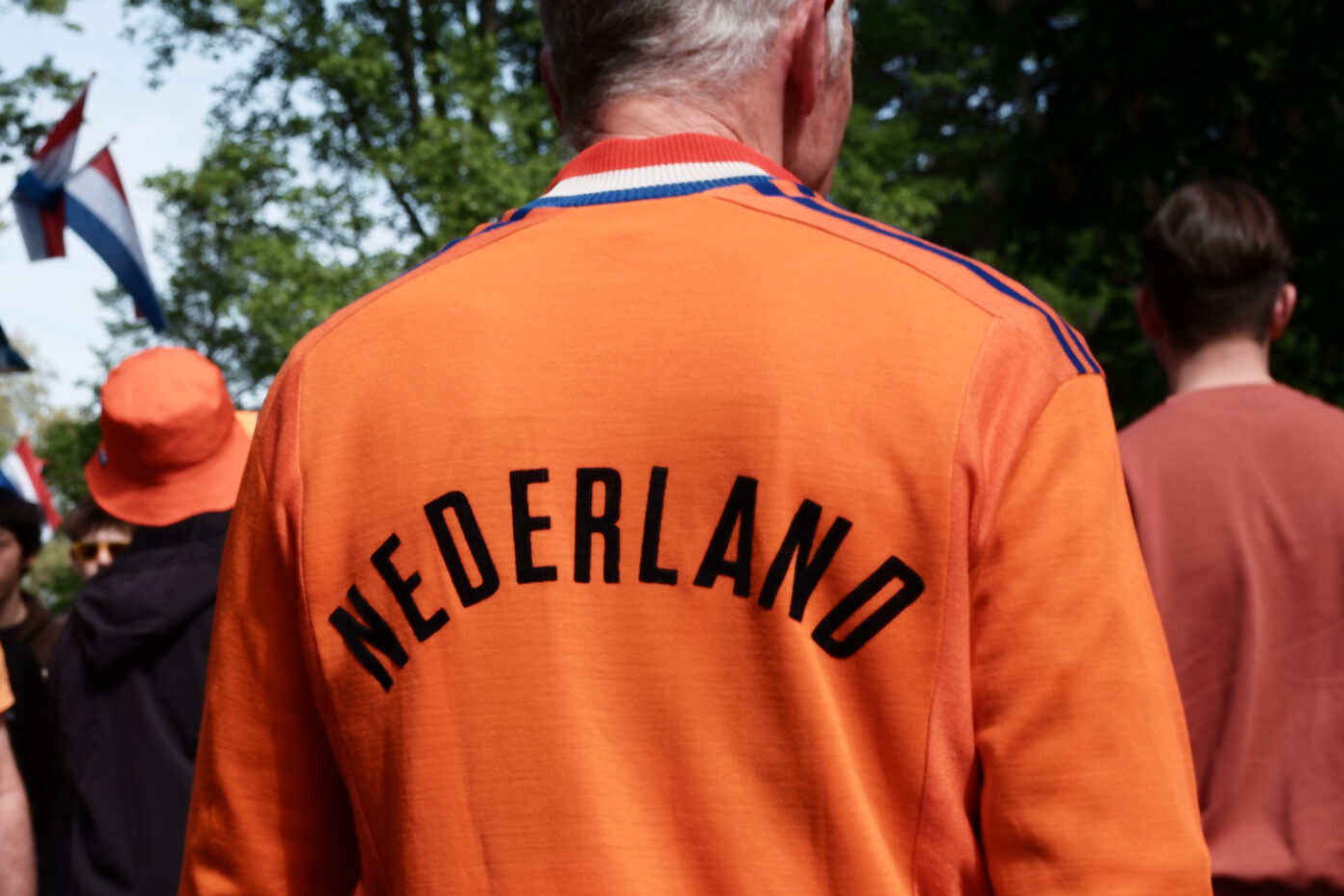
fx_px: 2800
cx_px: 270
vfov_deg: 18.1
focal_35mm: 75
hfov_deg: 26.5
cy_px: 589
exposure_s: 1/400
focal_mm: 27
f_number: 7.1
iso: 200
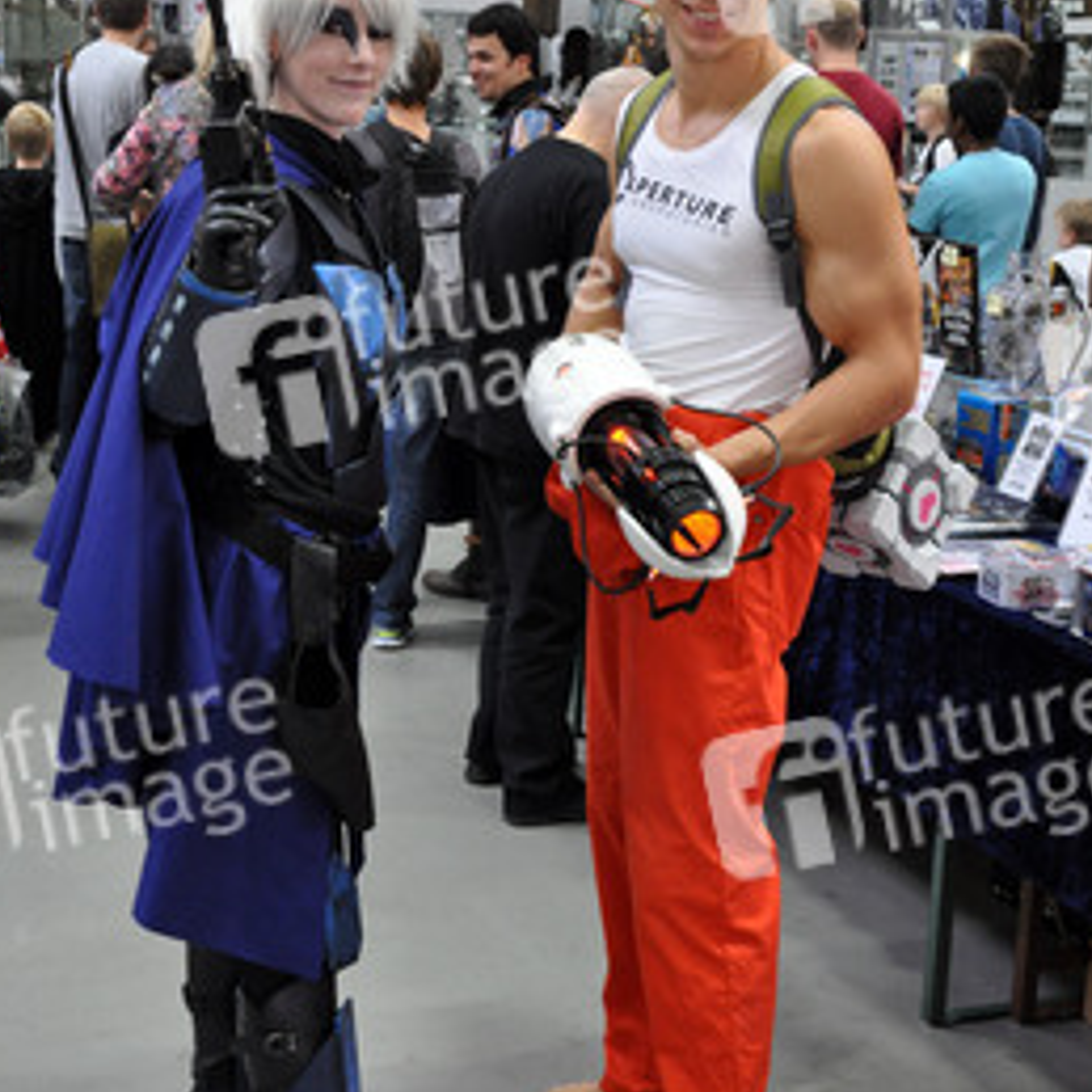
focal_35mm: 55
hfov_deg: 31.1
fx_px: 1963
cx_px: 535
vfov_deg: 31.1
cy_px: 569
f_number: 4
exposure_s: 1/30
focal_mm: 28
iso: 1400
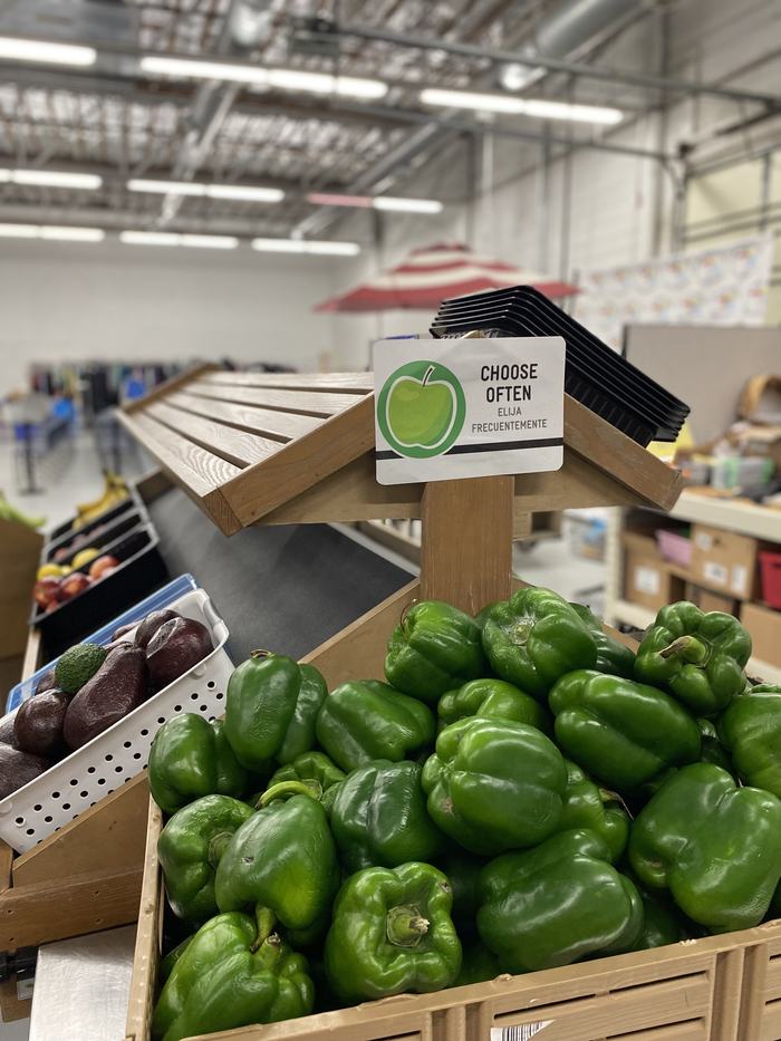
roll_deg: +0.1
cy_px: 520
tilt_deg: -9.0
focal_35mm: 26
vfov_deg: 67.3
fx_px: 782
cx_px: 390
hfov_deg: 53.1
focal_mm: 4.25
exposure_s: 1/60
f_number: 1.8
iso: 160
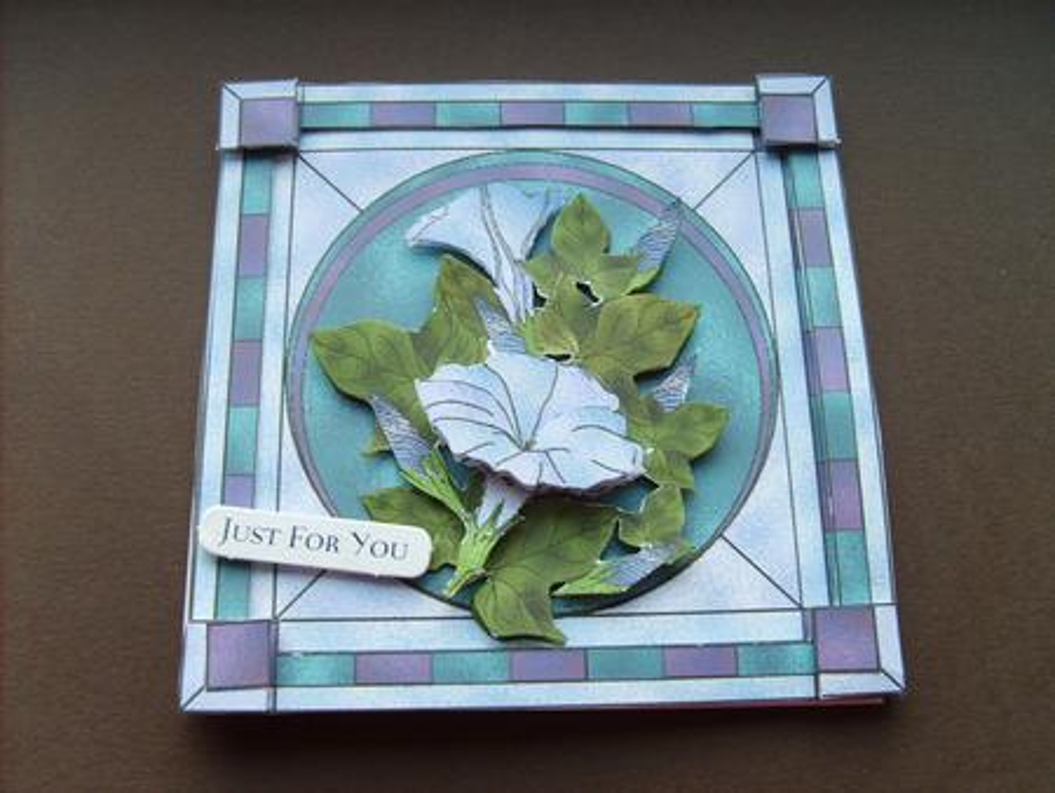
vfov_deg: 40.7
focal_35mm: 35
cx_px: 528
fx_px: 1067
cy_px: 396
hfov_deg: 52.6
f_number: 2.8
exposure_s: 1/30
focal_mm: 5.8
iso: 56
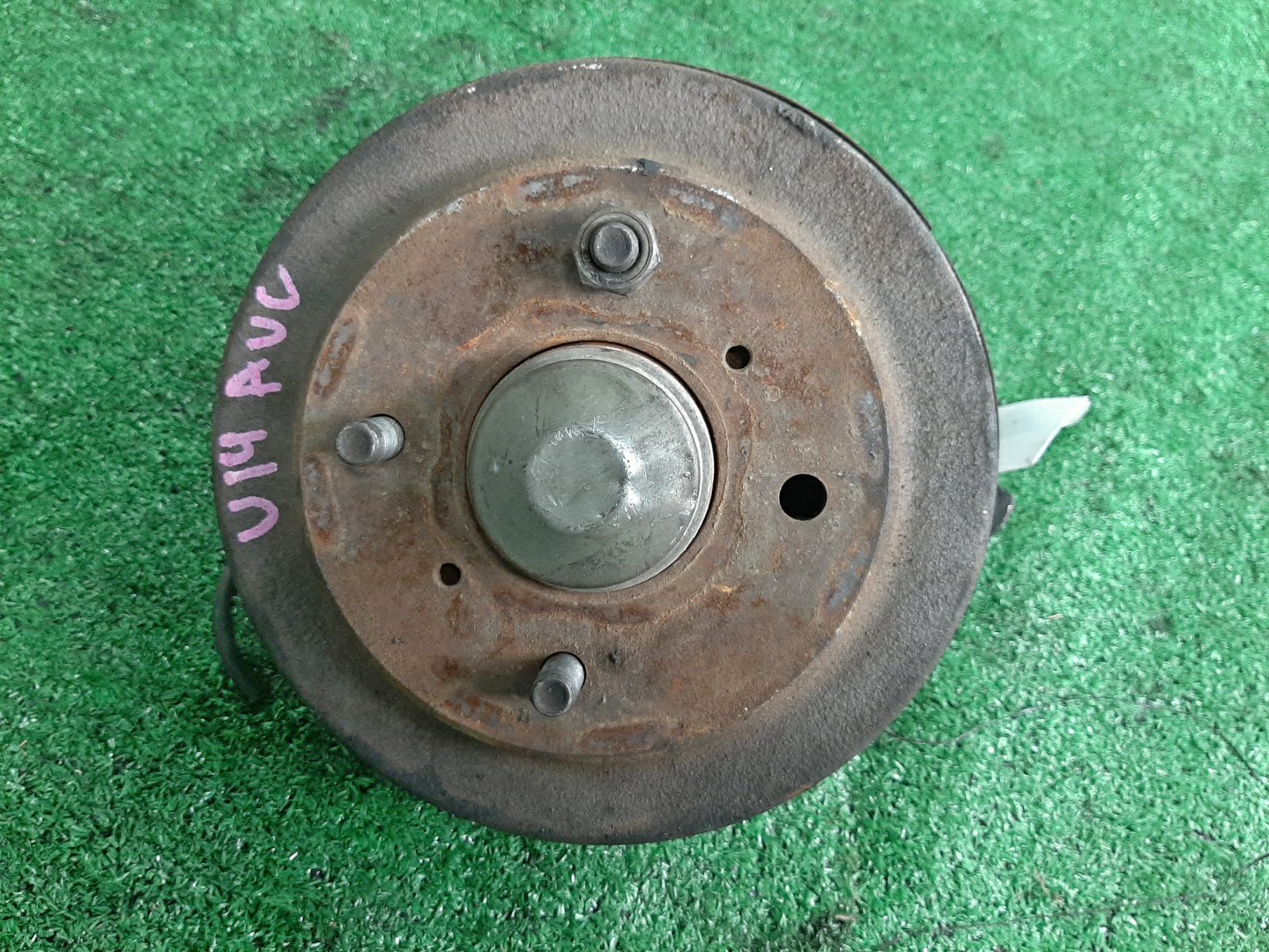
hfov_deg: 67.3
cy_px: 476
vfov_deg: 53.1
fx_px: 953
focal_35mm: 26
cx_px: 634
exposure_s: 1/50
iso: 239
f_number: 1.7
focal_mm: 3.93
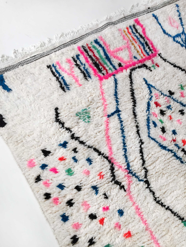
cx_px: 93
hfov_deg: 48.2
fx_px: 208
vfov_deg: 61.7
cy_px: 124
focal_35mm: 29
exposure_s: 1/33
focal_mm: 4.15
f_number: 2.2
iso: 32
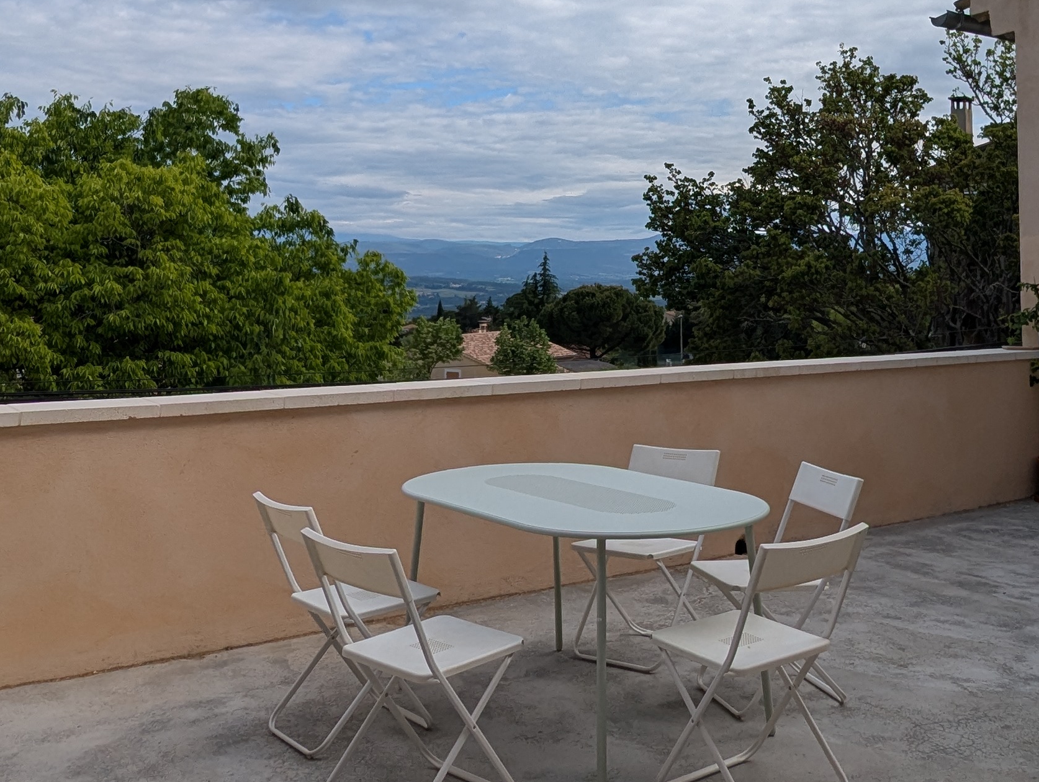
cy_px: 115
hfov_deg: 47.4
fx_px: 1172
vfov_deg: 35.3
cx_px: 640
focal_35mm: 39
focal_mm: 2.35
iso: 51
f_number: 2.2
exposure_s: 1/2445
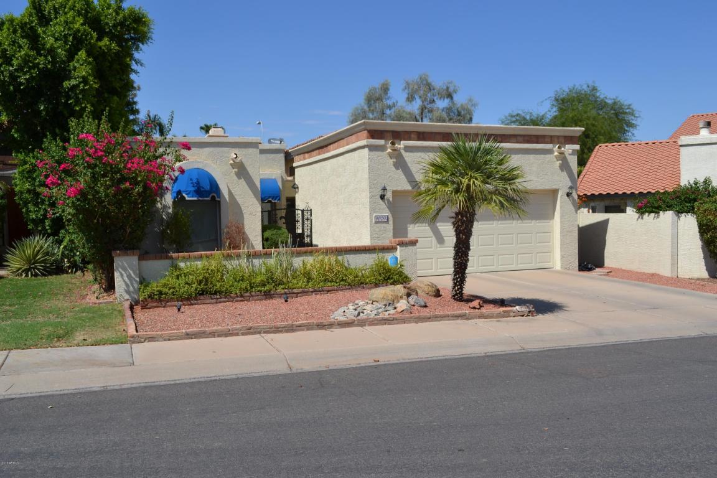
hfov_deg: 61.9
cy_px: 239
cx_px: 358
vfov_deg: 43.6
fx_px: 597
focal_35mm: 30
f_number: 9
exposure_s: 1/320
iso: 100
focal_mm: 20
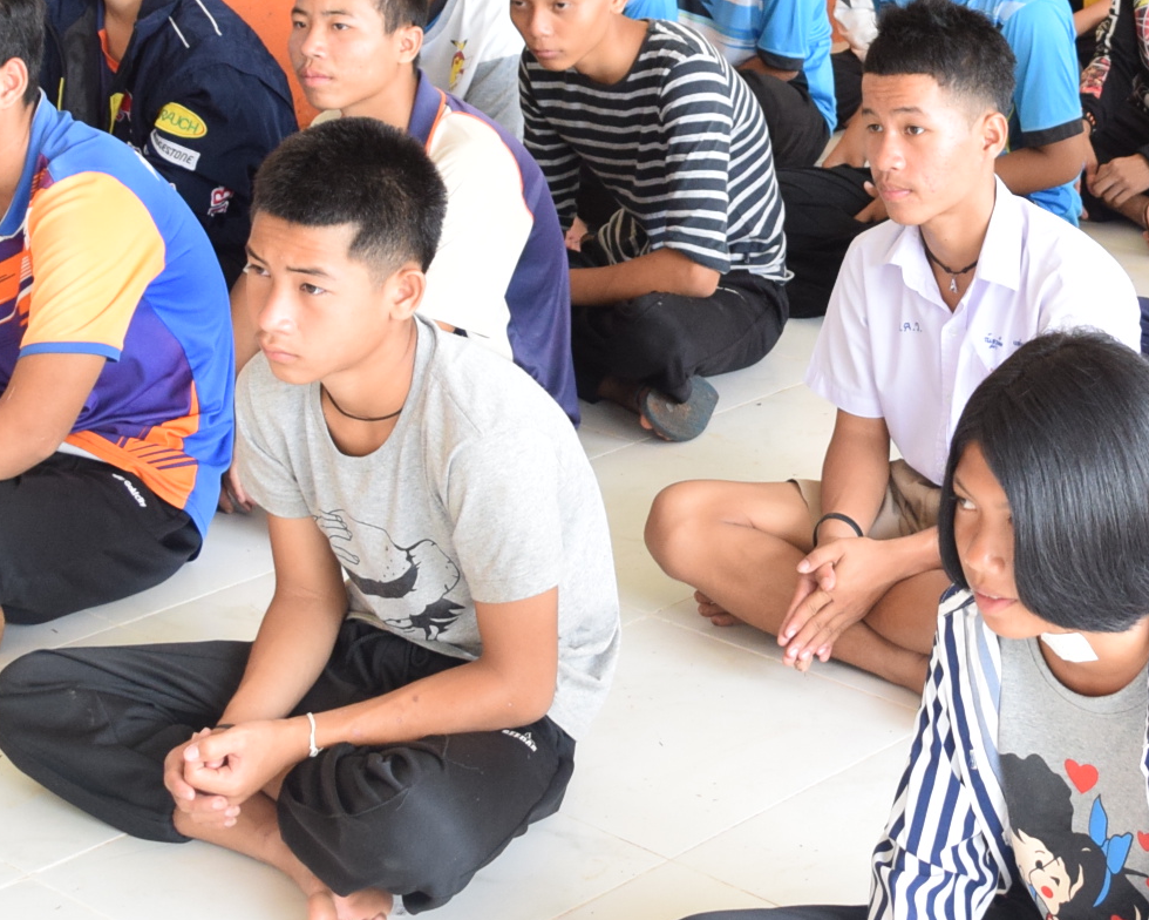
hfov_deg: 21.8
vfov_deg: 17.8
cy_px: 231
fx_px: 2925
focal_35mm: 86
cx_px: 988
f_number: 3.5
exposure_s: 1/80
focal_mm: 20
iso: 800
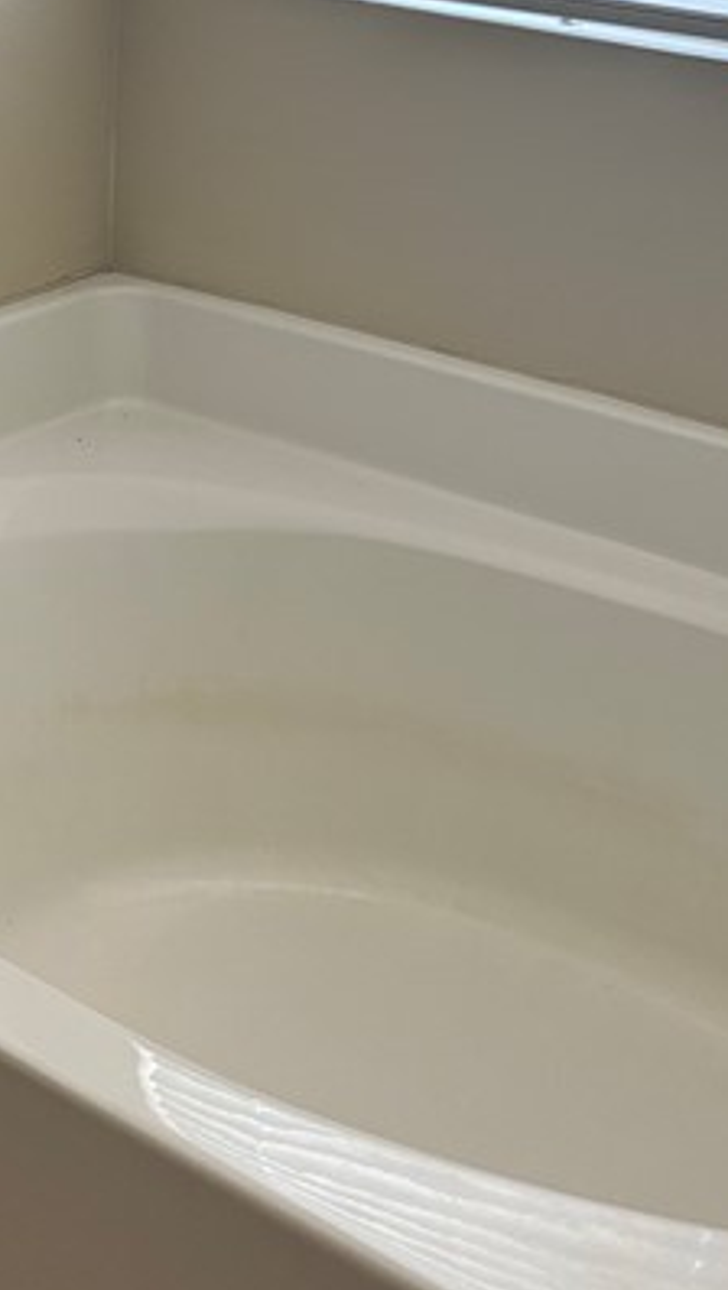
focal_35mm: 73
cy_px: 309
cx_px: -162
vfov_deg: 28.5
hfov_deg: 15.9
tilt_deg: -19.1
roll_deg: +1.1
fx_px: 2499
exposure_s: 1/121
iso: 80
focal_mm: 5.7
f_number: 1.5
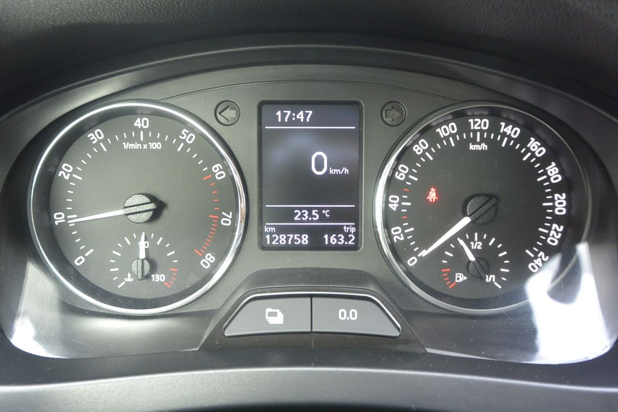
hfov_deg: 67.4
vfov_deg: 47.9
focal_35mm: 27
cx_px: 309
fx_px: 464
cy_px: 206
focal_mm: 10
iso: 560
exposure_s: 1/60
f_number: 3.5
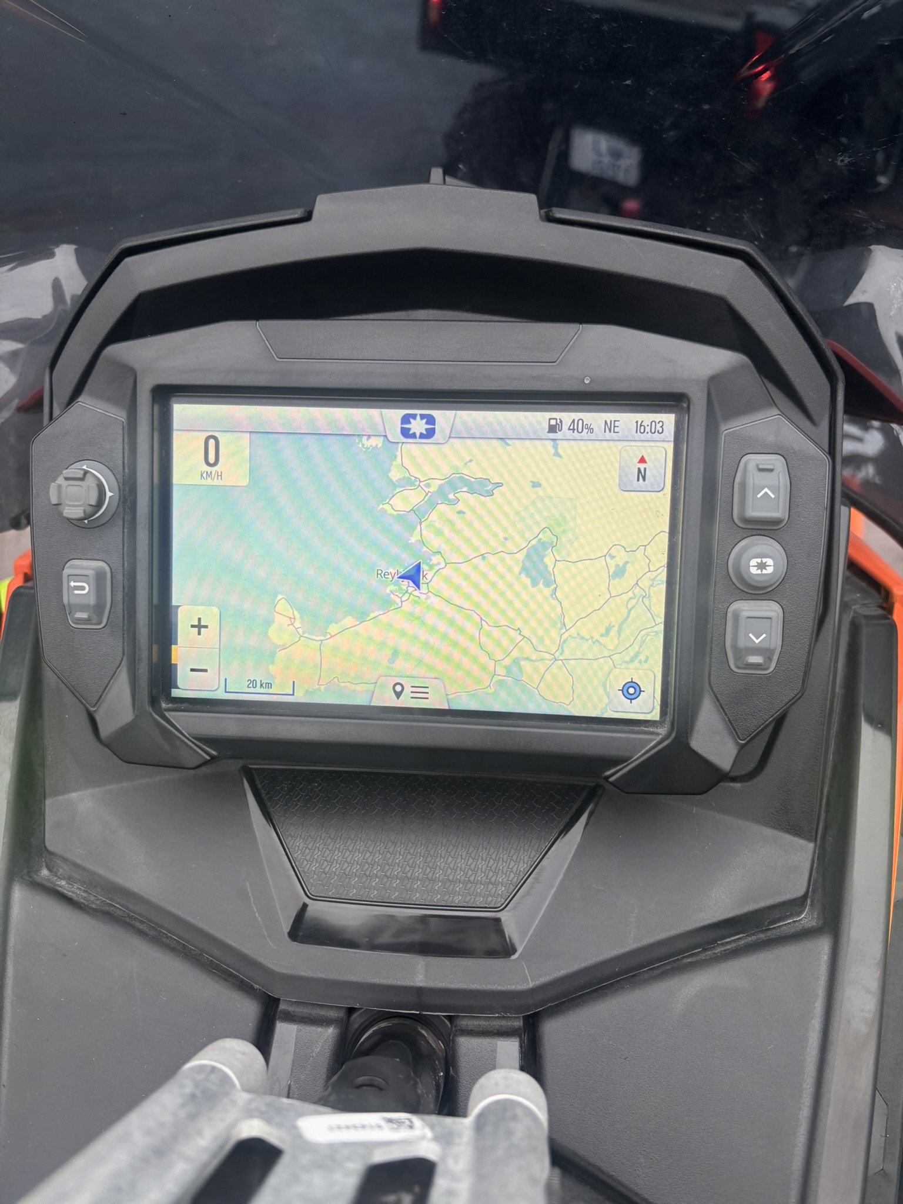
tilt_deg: -48.2
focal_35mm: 26
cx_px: 452
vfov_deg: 67.3
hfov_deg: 53.1
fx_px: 904
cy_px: 602
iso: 40
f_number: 1.6
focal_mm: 5.96
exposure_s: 1/193
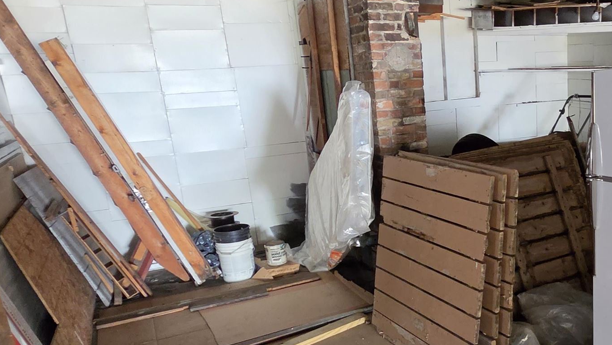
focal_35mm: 32
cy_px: 225
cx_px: 495
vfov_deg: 36.4
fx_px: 519
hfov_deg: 56.3
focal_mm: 2.2
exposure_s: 1/60
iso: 800
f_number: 2.2
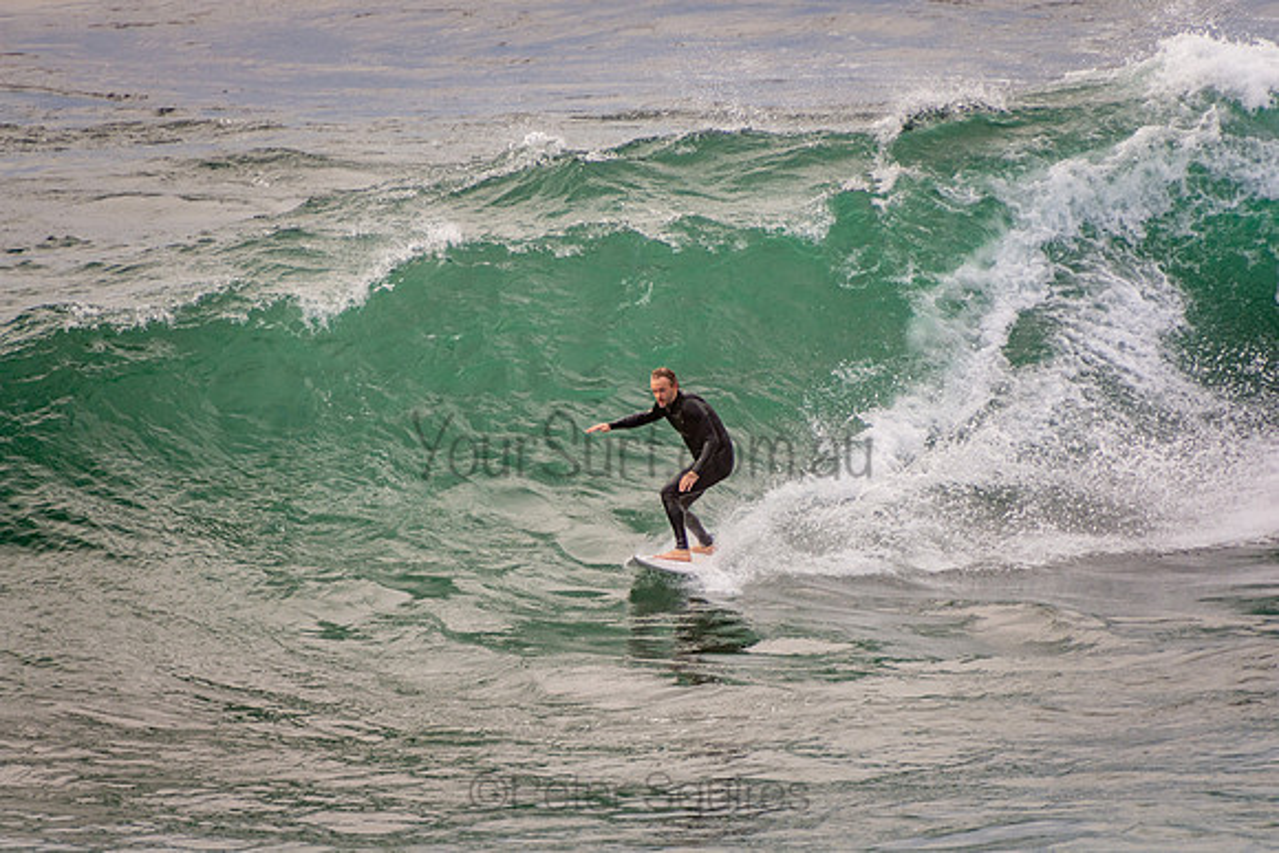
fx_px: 21321
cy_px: 426
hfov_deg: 3.4
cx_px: 640
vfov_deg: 2.3
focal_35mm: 600
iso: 450
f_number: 5.6
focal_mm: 400
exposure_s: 1/800
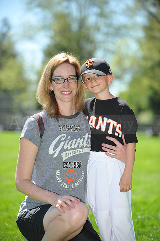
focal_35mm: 130
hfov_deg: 10.5
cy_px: 120
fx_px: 868
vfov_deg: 15.8
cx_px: 80
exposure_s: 1/800
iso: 200
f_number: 4
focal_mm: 130
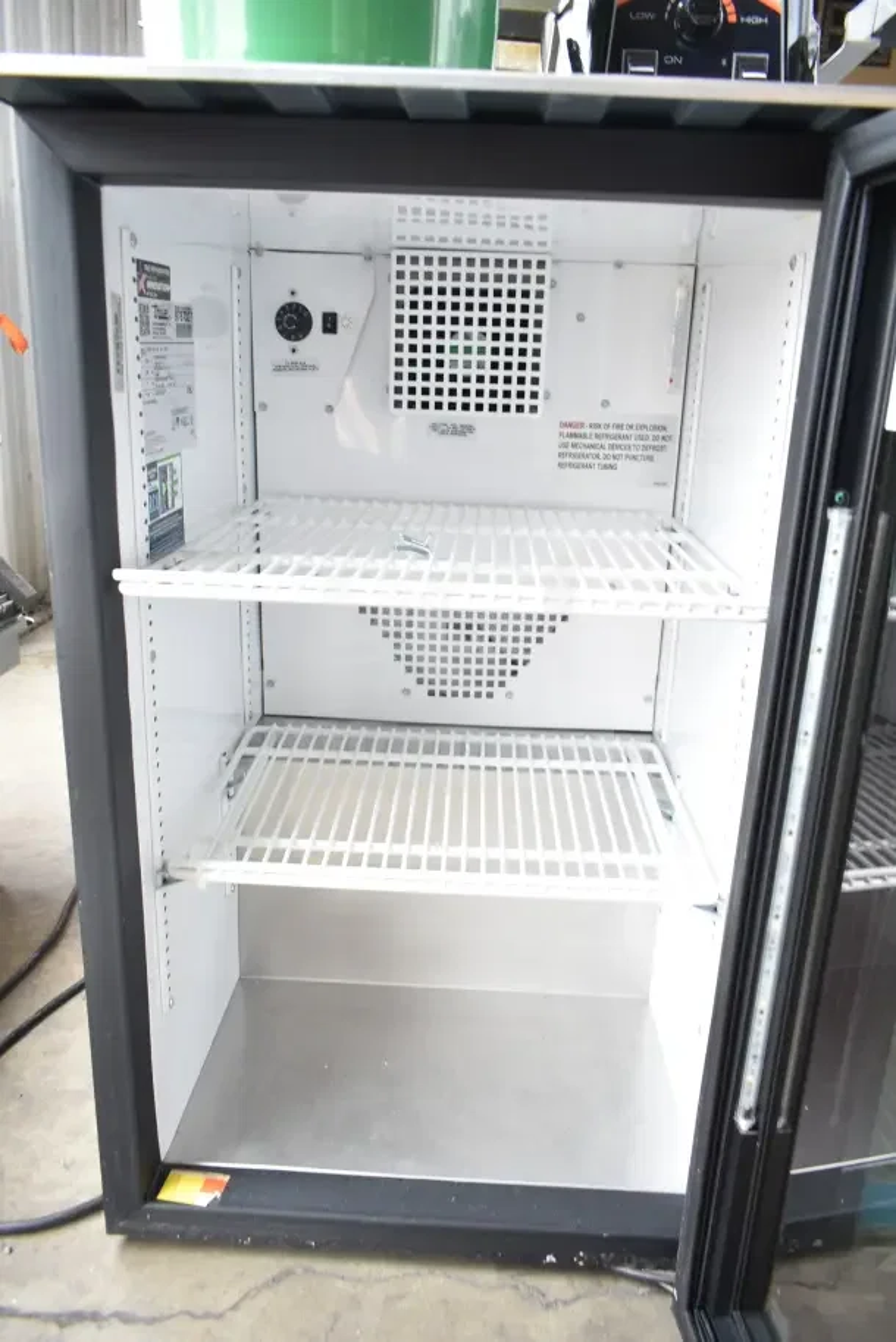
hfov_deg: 48.0
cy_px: 671
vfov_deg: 67.4
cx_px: 448
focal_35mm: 27
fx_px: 1007
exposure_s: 1/30
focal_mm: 18
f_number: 3.5
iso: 220
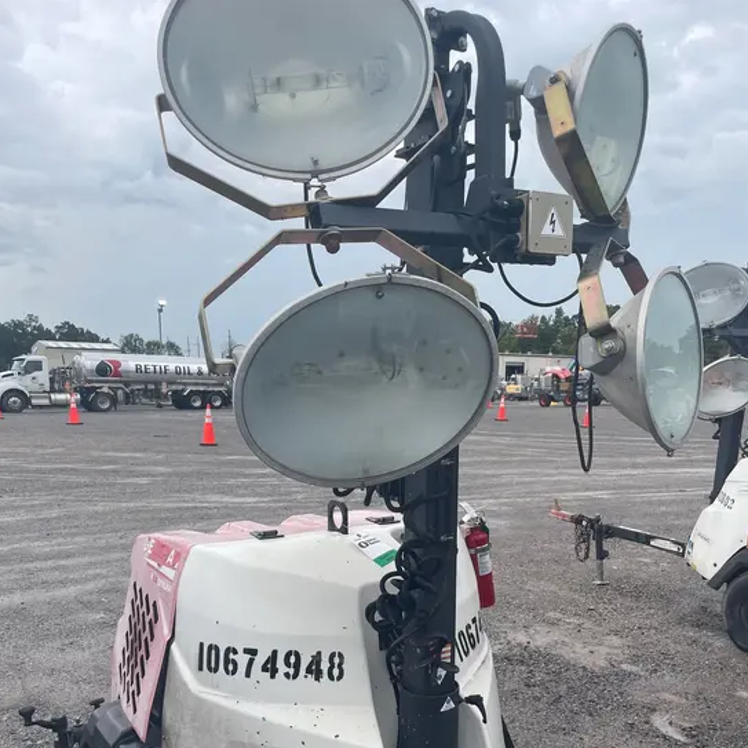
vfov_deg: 51.5
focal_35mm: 31
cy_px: 502
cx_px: 373
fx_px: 758
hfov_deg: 52.5
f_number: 1.6
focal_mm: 4.2
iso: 32
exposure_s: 1/587
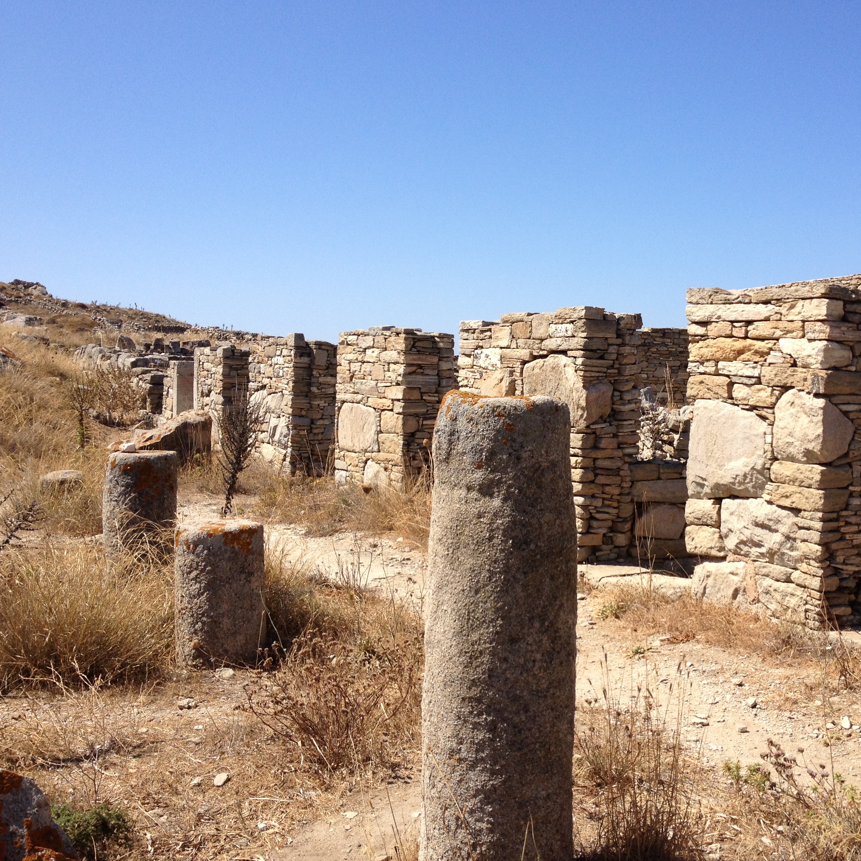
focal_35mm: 42
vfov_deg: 40.0
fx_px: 1182
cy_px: 425
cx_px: 581
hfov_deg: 39.5
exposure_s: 1/1727
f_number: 2.4
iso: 50
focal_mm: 4.28
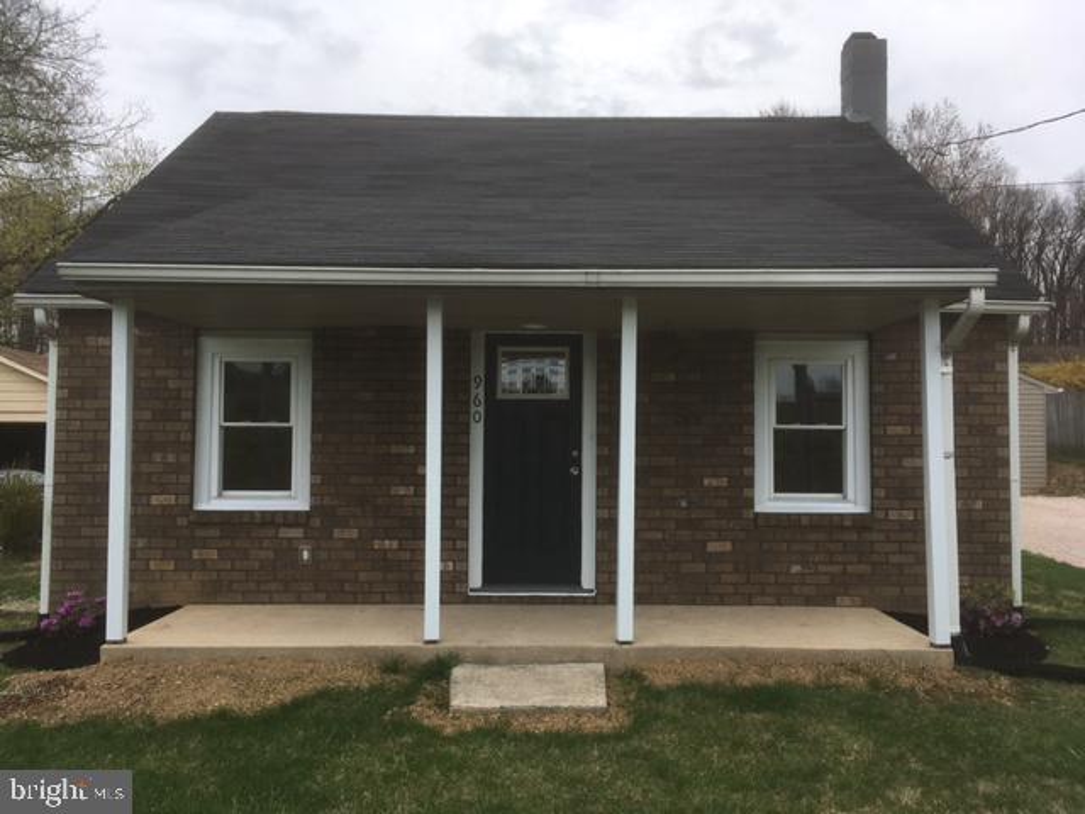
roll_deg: -1.1
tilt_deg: +1.2
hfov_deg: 61.7
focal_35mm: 29
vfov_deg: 48.2
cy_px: 407
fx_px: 909
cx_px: 542
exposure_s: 1/1282
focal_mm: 4.15
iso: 25
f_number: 2.2
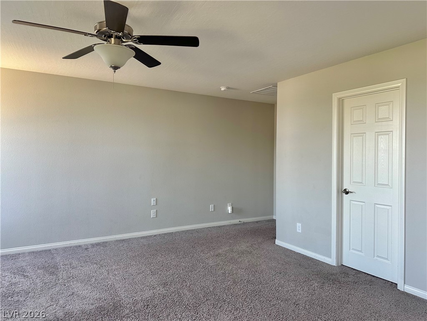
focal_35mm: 24
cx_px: 214
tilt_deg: -0.5
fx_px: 296
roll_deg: -0.4
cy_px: 160
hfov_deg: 71.6
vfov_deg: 56.8
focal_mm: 6.86
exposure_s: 1/120
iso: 160
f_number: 1.78
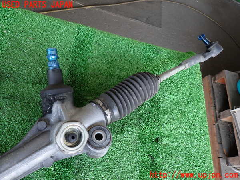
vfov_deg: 49.7
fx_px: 194
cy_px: 90
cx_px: 120
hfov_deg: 63.4
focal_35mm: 28
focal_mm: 5.05
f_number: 2.2
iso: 160
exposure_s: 1/60
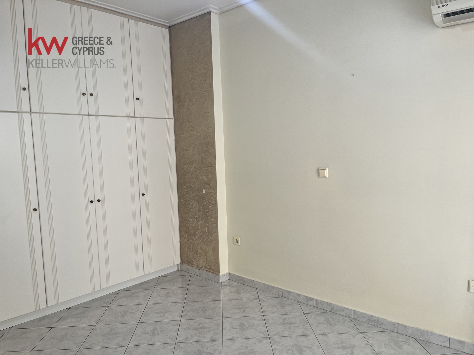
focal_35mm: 26
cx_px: 237
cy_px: 178
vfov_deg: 53.1
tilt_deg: -6.1
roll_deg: +2.1
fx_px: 356
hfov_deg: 67.3
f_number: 1.6
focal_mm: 5.1
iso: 80
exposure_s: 1/100
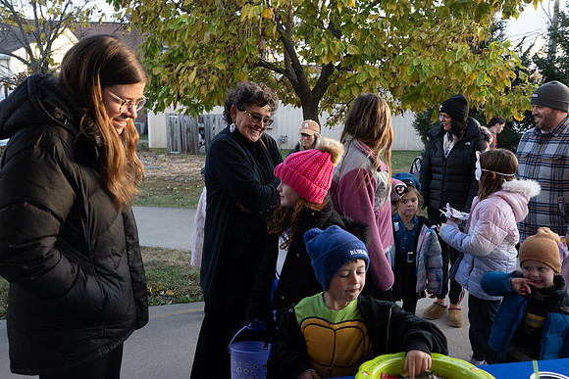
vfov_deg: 43.1
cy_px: 195
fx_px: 480
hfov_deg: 61.2
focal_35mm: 30
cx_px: 298
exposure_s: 1/160
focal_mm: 24
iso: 500
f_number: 5
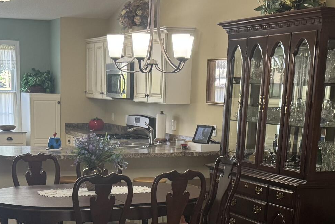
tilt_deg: -14.1
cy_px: 250
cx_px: 109
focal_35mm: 76
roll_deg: -1.8
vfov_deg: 17.3
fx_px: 707
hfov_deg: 26.5
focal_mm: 6.76
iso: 160
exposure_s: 1/60
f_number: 1.78
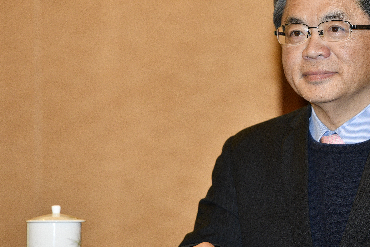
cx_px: 297
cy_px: 102
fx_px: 3134
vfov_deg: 4.5
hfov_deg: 6.7
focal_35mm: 305
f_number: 4
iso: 800
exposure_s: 1/125
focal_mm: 175
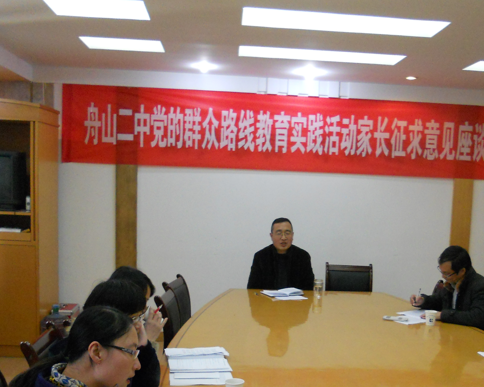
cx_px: 285
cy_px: 267
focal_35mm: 45
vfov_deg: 33.1
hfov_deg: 41.0
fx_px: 645
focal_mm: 4.9
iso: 400
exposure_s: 1/30
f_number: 3.2
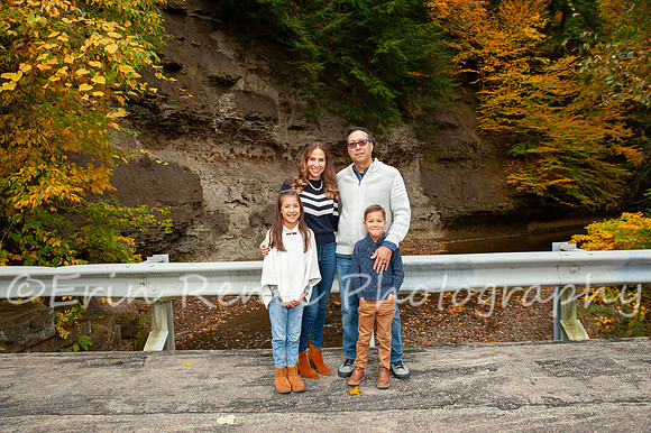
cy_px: 216
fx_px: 470
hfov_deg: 69.4
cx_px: 326
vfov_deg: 49.5
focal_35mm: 26
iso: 400
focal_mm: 26
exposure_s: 1/160
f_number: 5
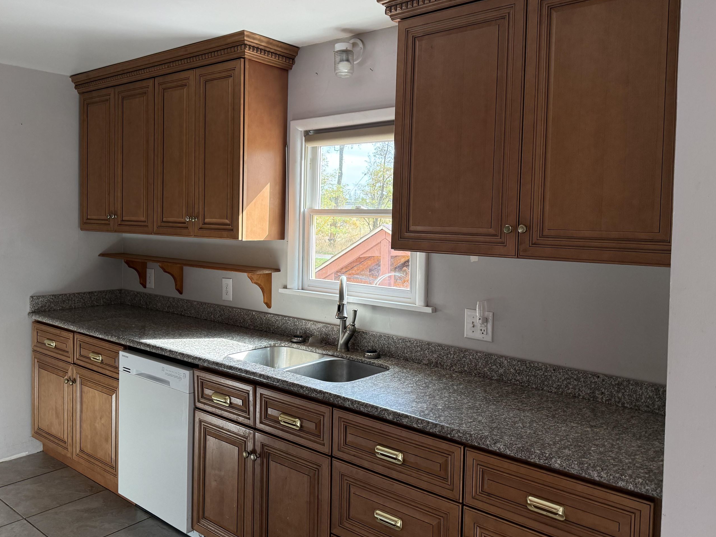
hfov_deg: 61.5
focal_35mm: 29
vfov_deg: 48.2
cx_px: 323
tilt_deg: -0.9
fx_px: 600
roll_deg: -1.0
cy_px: 241
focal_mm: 6.76
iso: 200
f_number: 1.78
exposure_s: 1/196
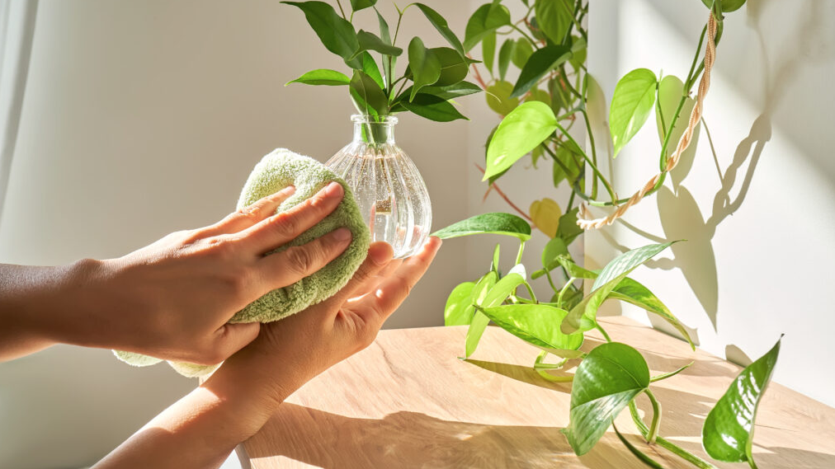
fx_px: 1173
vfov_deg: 22.6
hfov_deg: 39.2
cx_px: 418
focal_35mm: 53
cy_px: 211
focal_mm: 50
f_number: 13
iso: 800
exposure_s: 1/160
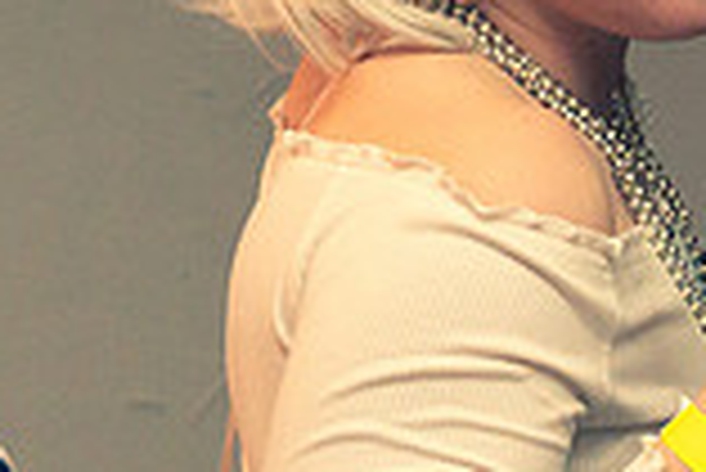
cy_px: 70
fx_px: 3690
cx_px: 1192
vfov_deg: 7.3
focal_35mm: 188
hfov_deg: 10.4
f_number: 4
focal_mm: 34
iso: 6400
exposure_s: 1/60
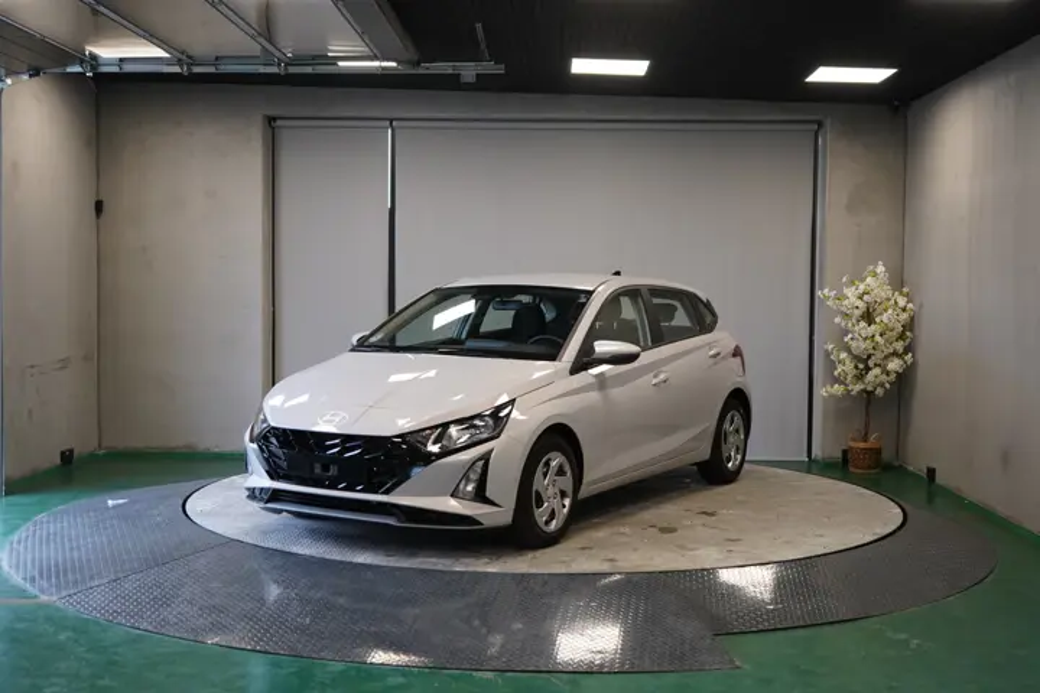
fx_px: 1213
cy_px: 346
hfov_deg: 46.4
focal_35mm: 42
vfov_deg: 31.9
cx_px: 520
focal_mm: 42
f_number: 4.5
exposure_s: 1/160
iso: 1250
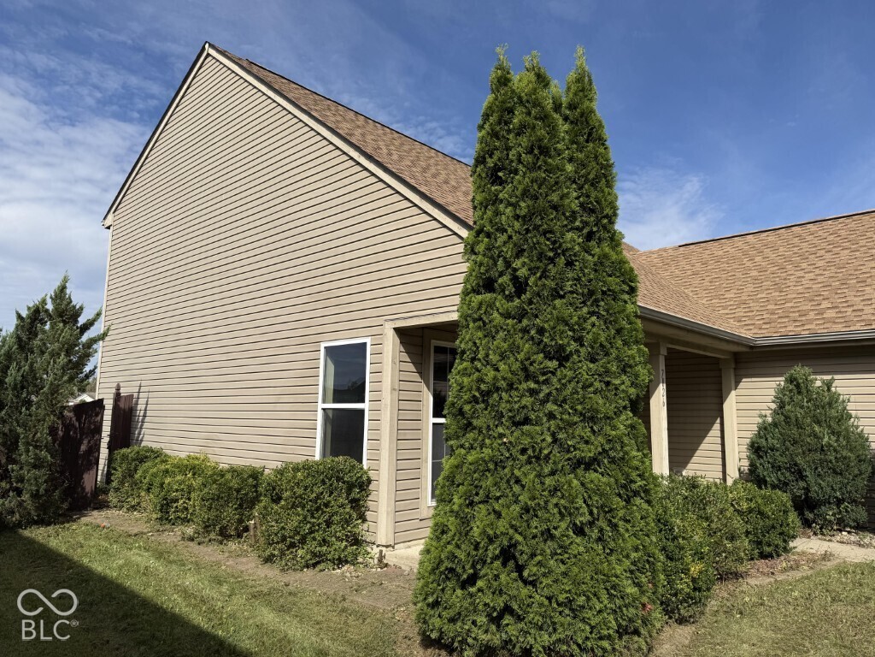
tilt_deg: +8.4
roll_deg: -2.1
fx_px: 607
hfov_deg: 71.6
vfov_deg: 56.8
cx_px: 438
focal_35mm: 24
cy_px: 328
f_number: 1.78
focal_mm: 6.76
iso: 80
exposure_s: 1/6173
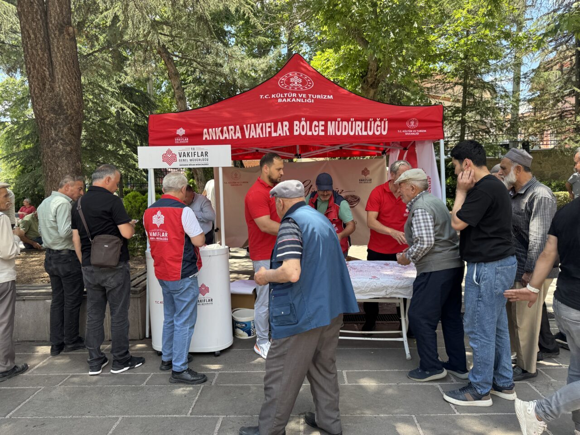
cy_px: 218
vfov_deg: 56.8
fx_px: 402
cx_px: 290
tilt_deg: -4.4
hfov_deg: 71.6
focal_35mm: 24
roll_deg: +1.8
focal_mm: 6.76
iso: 80
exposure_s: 1/412
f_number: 1.78
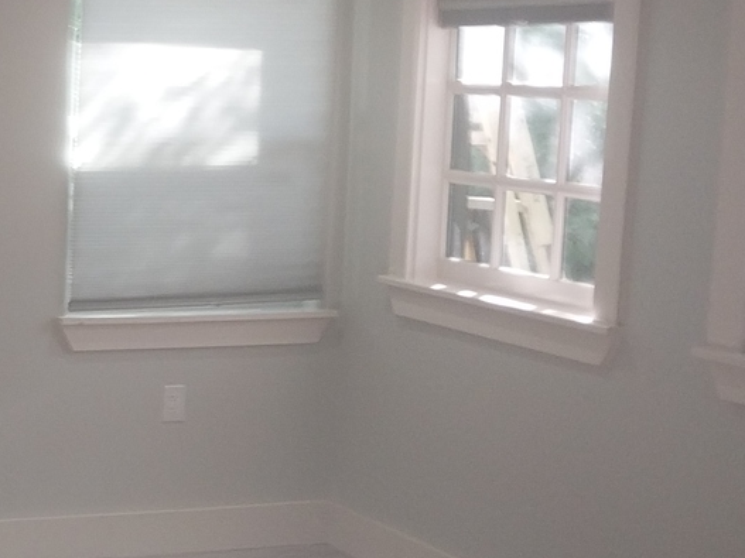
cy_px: 292
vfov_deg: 20.7
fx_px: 1528
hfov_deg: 24.3
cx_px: -195
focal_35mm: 71
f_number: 1.8
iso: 100
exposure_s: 1/60
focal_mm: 4
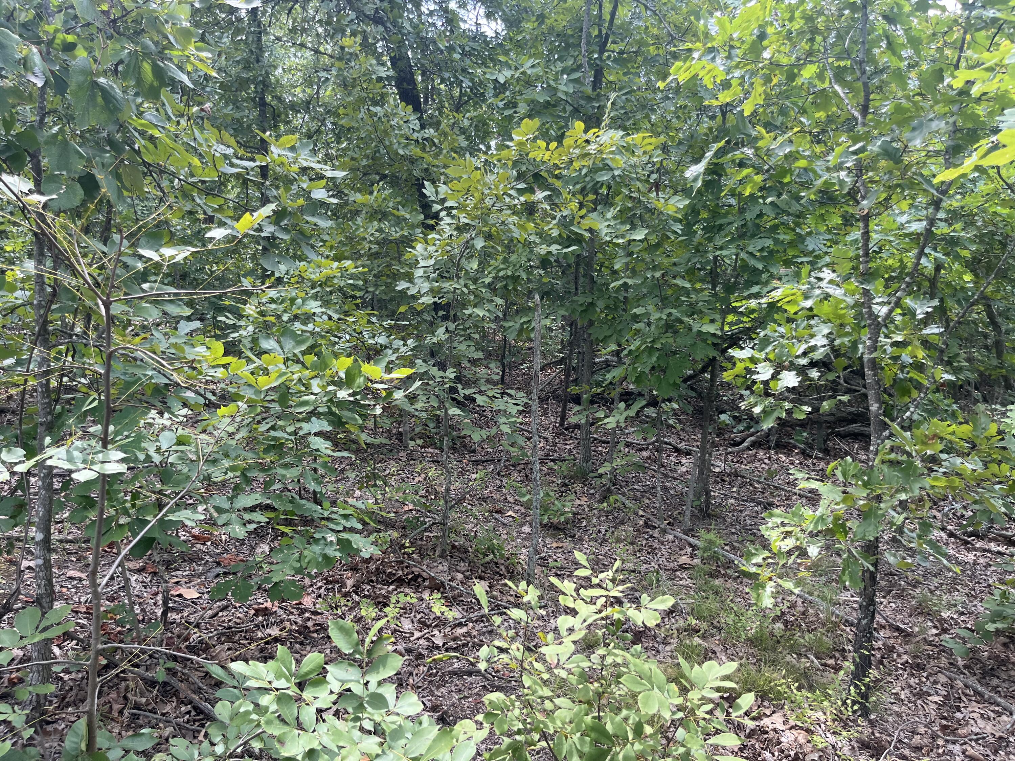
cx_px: 508
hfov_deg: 67.3
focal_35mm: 26
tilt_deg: -4.3
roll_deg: -2.5
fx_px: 762
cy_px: 380
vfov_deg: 53.1
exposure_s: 1/367
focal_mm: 5.1
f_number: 1.6
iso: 50
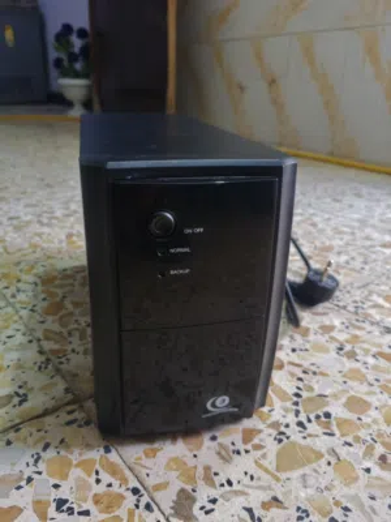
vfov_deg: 73.9
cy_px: 261
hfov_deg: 58.9
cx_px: 196
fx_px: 346
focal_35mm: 23
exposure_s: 1/33.3
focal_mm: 4.09
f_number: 1.6
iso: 1037
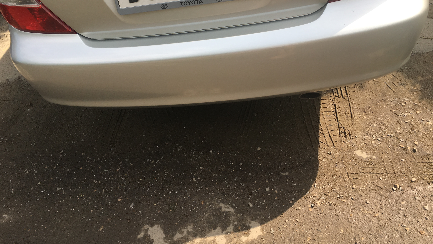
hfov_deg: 61.0
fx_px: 367
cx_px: 214
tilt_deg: -39.6
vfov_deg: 36.6
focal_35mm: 32
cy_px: 104
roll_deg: +12.9
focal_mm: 4.15
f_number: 2.2
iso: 25
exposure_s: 1/620
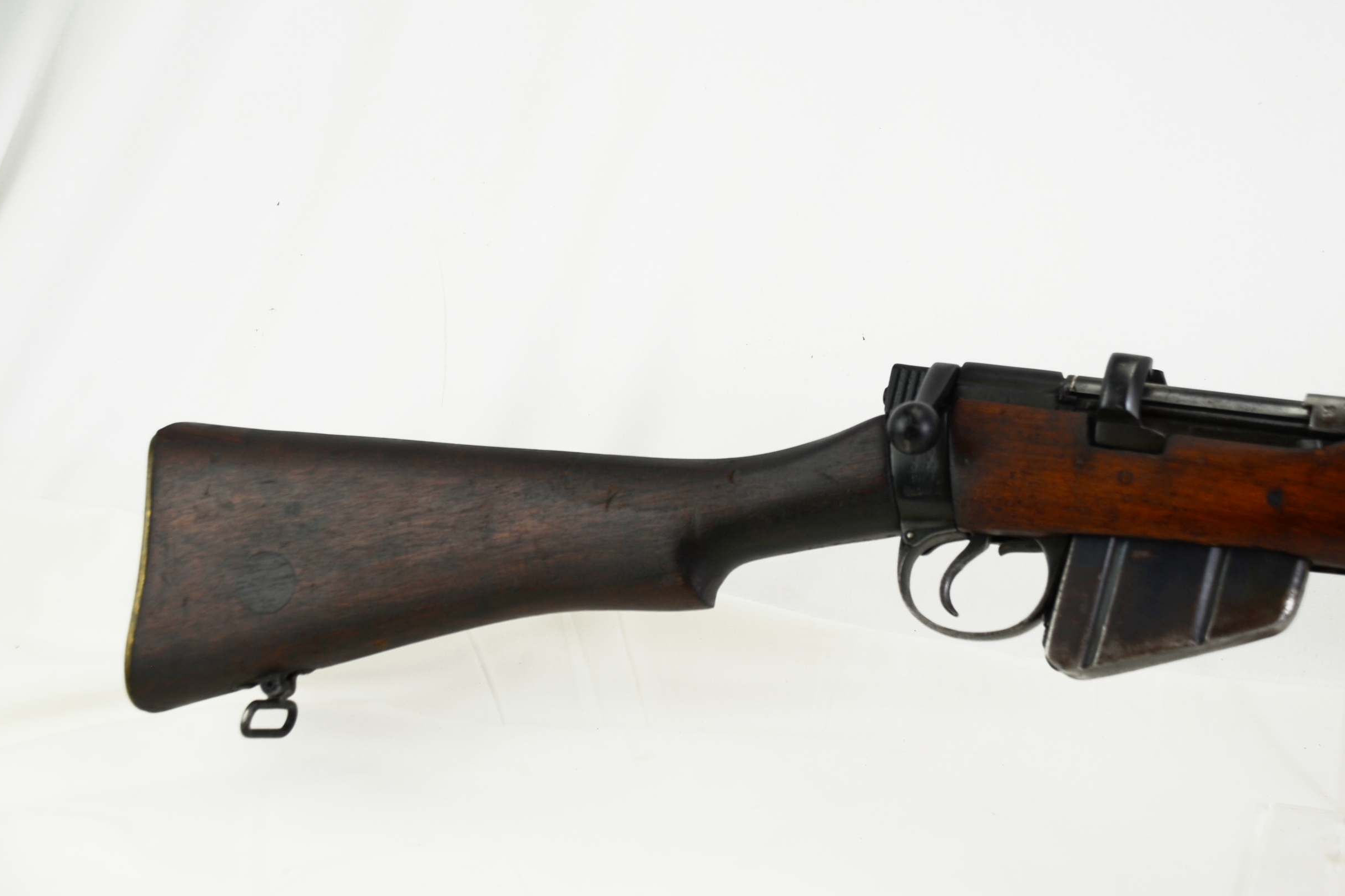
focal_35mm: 61
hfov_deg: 32.9
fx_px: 2279
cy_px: 452
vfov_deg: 22.3
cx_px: 679
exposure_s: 1/80
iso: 100
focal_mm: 40
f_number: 4.5
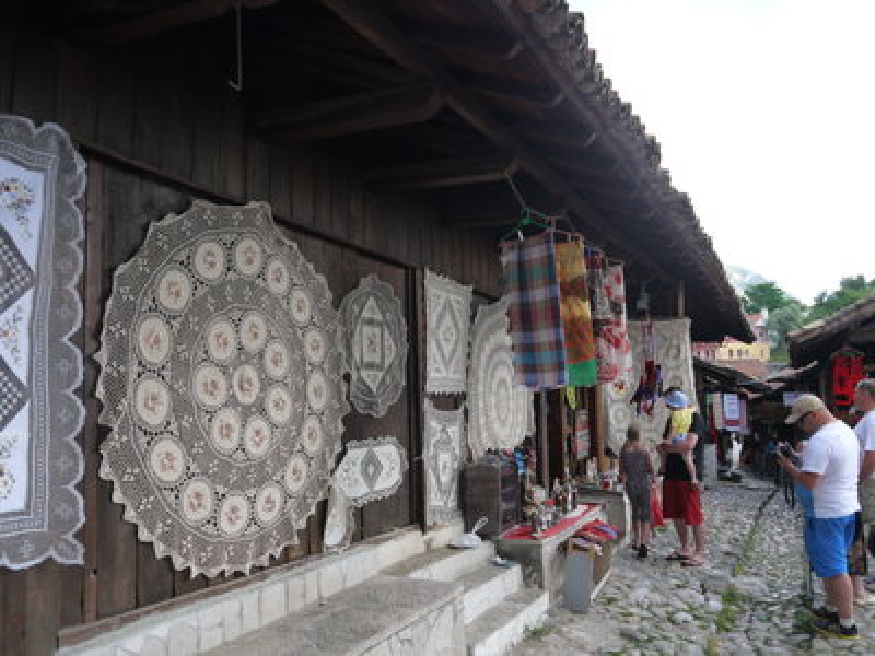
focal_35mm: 28
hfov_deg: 63.4
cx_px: 438
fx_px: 708
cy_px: 328
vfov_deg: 49.7
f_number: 5
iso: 160
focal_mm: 14
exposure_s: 1/160
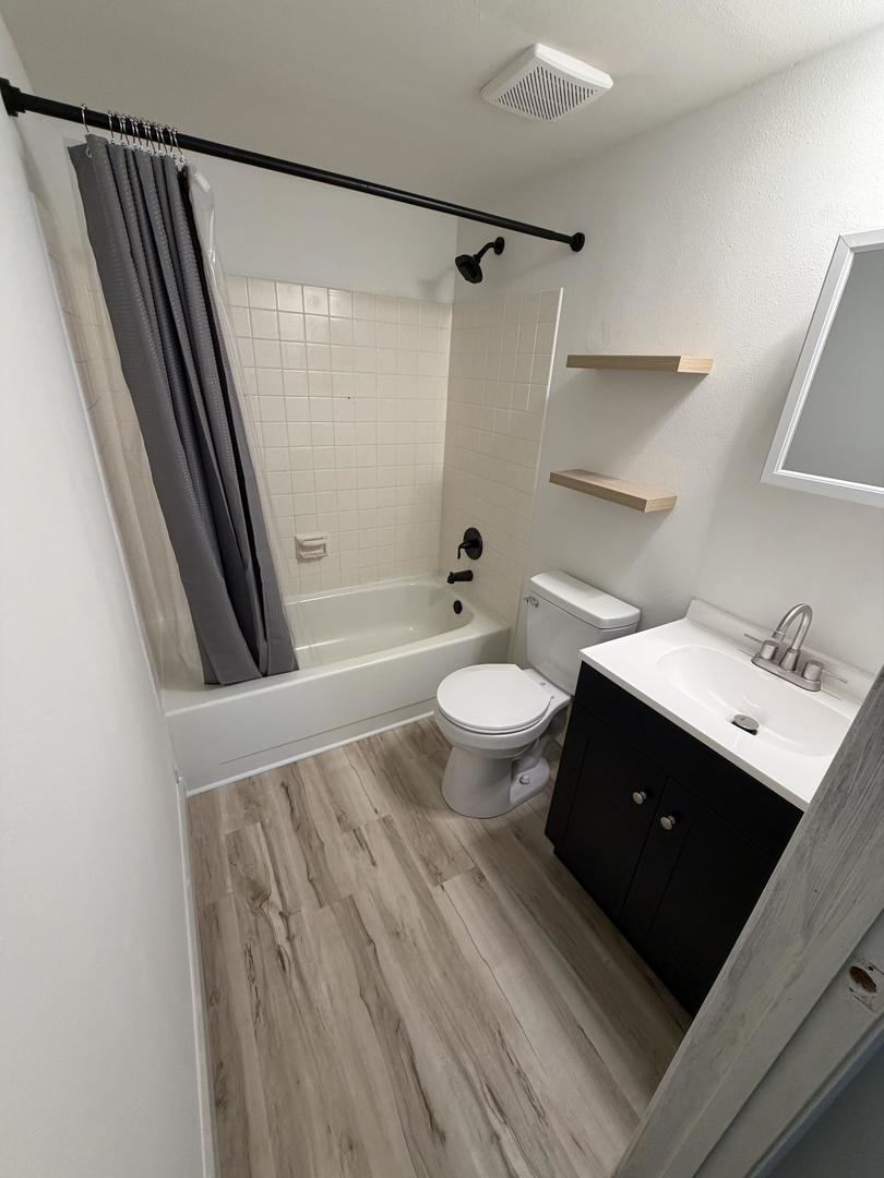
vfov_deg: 102.1
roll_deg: -3.4
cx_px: 442
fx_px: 477
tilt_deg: -24.9
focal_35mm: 14
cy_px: 589
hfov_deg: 85.7
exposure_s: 1/60
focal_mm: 2.22
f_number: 2.2
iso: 200
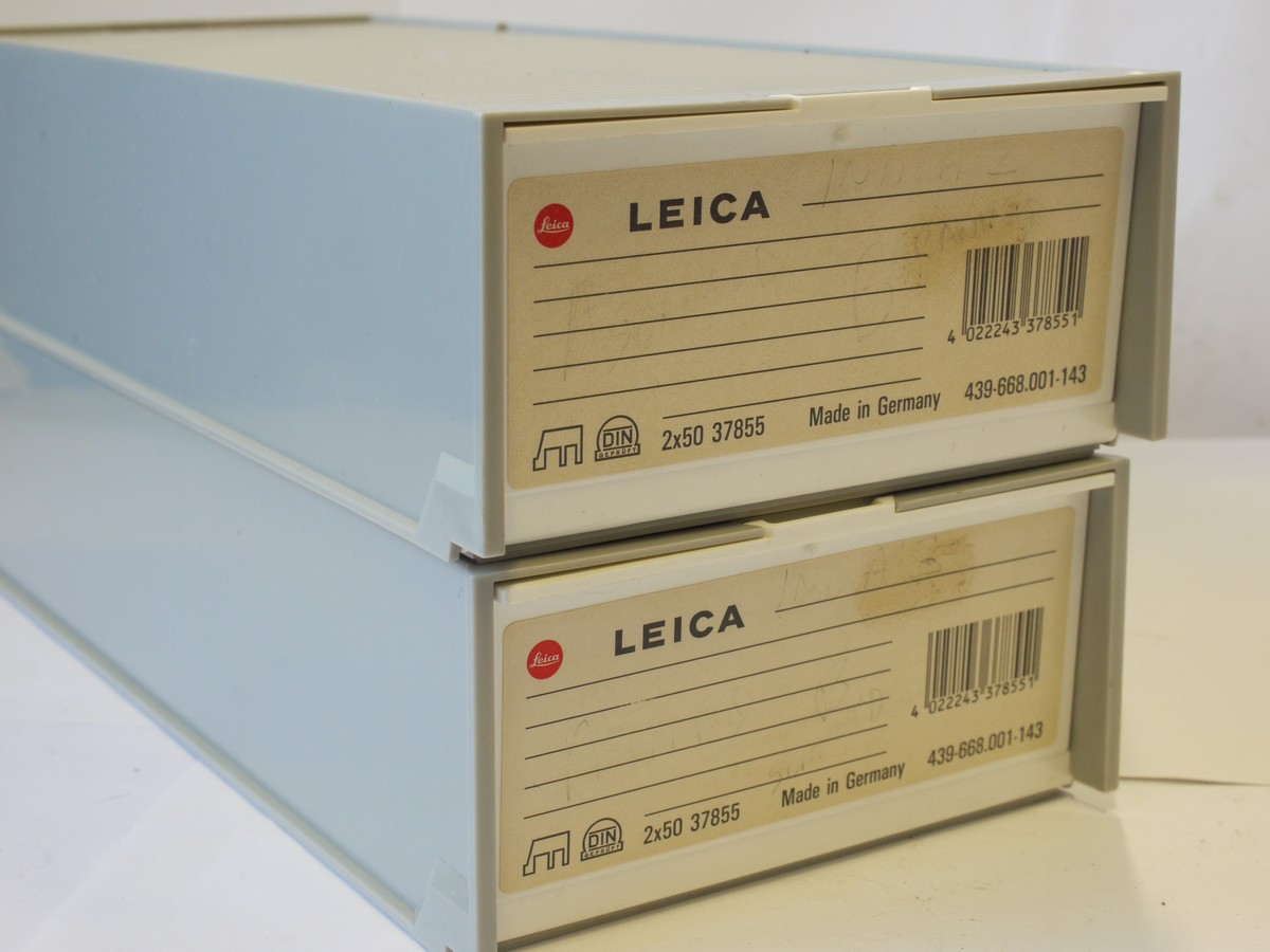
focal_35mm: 60
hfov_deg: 32.2
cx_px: 635
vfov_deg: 24.4
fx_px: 2201
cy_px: 476
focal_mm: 30
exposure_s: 1/25
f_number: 9
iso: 400
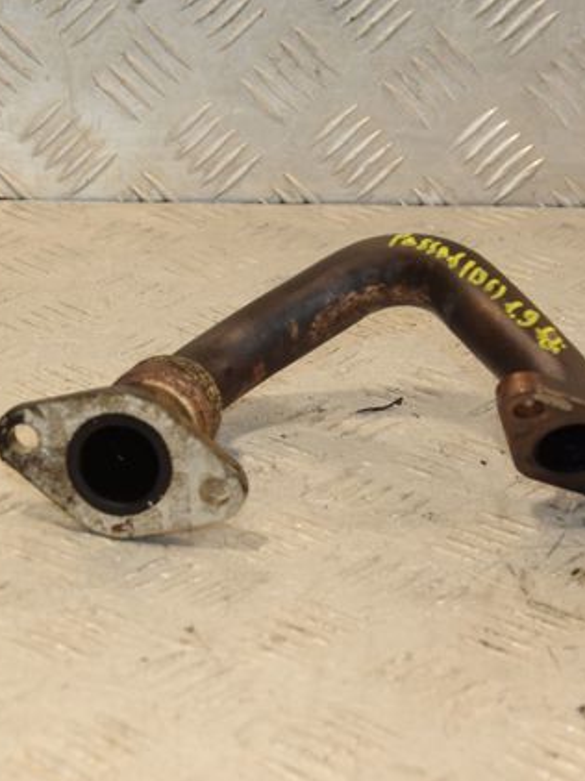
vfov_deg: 18.7
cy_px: 390
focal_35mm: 105
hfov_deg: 14.1
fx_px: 2368
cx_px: 298
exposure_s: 1/200
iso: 800
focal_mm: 48
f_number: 8
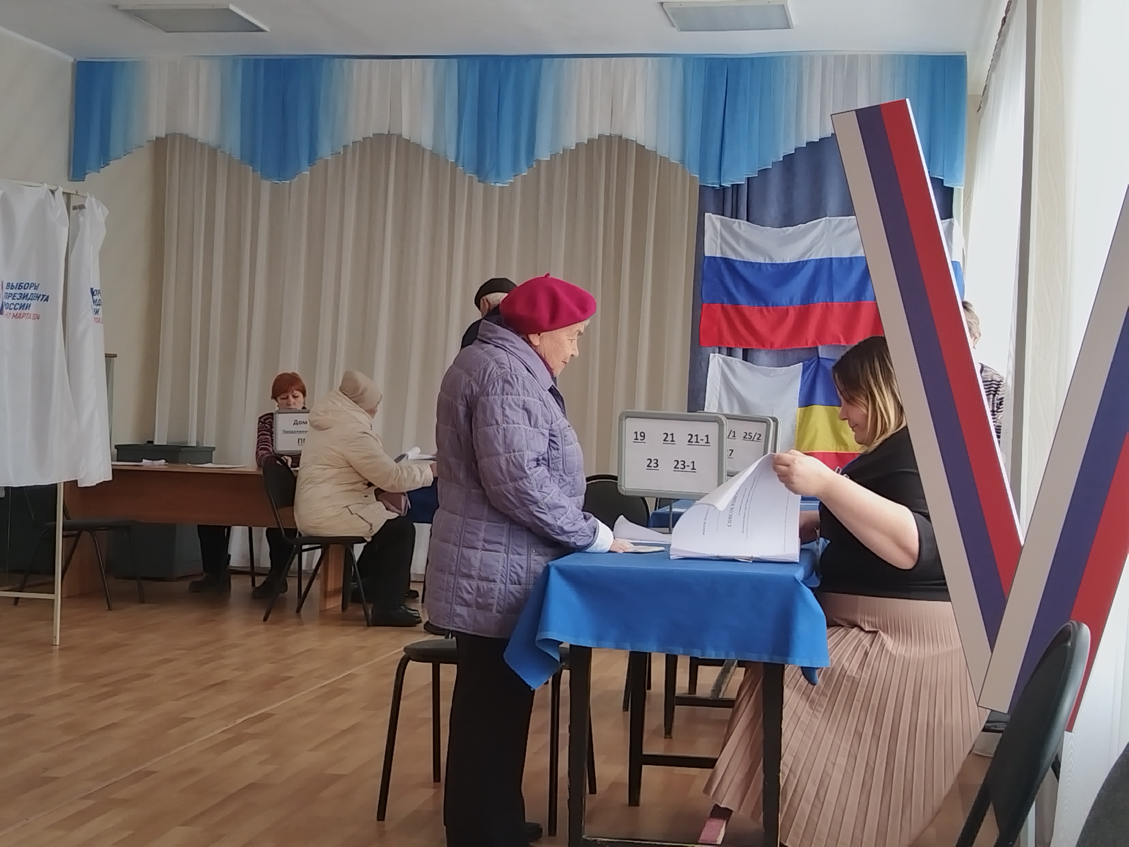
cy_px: 424
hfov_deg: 36.2
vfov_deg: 27.5
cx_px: 564
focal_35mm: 53
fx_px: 1729
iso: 417
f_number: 1.9
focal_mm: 4.95
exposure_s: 1/50
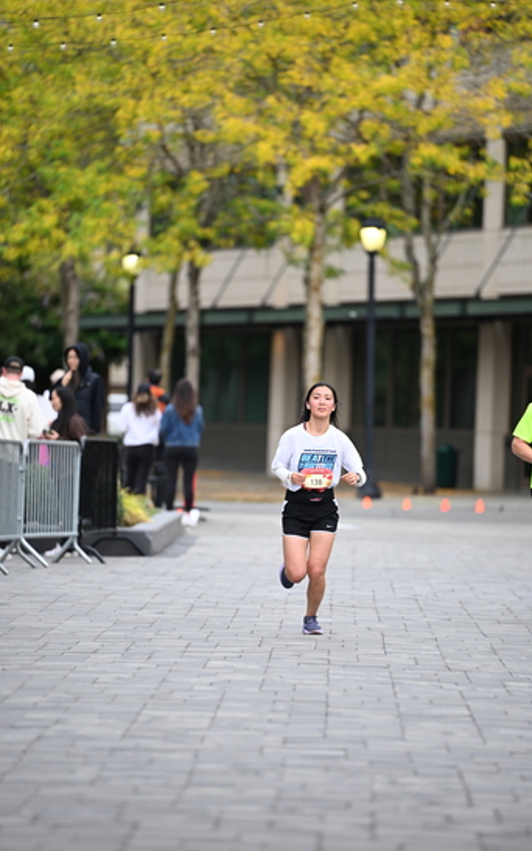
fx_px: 4754
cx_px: 276
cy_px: 426
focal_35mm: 205
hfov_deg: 6.4
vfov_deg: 10.2
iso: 640
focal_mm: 200
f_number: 2.8
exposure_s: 1/1600
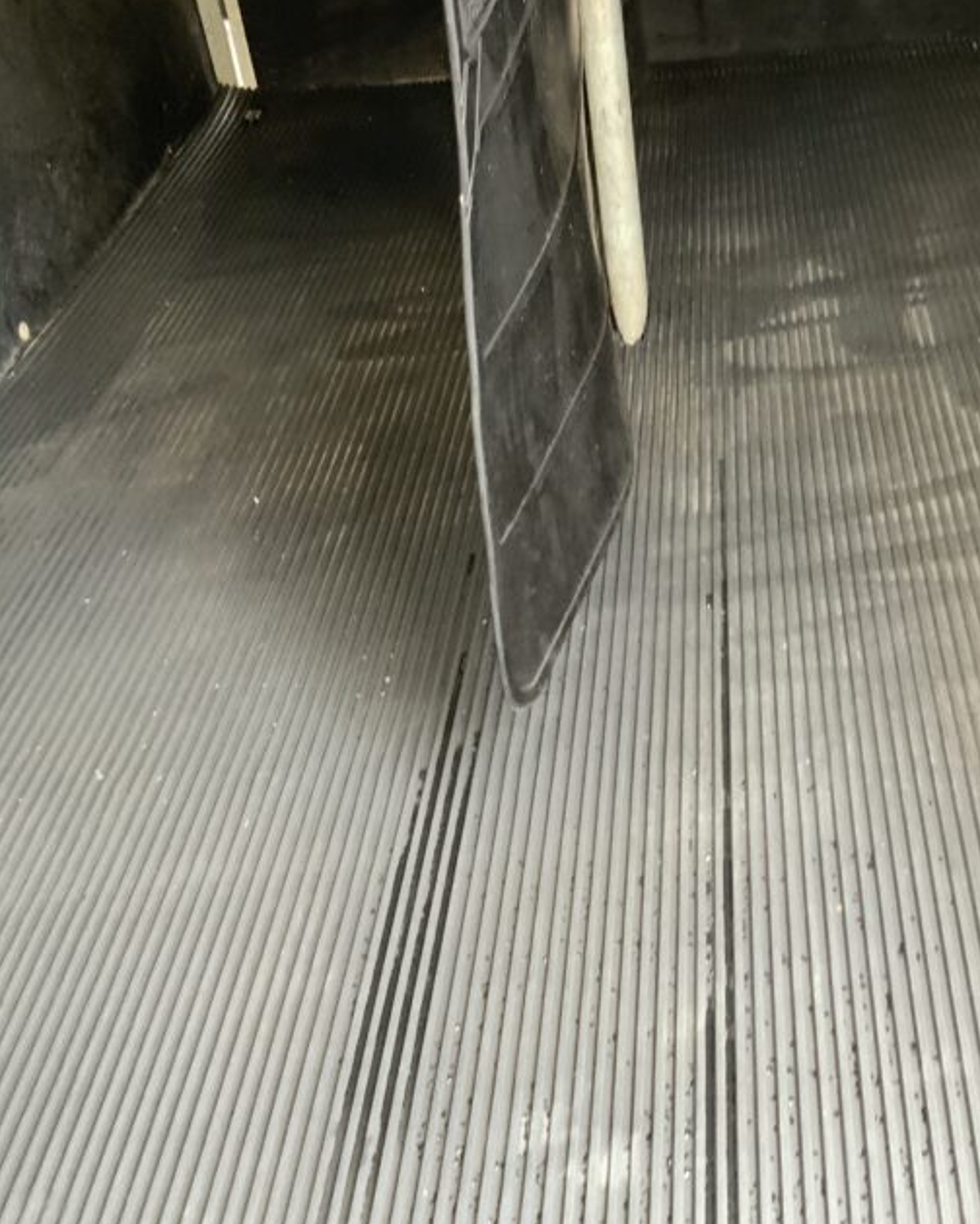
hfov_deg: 32.6
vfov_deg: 40.2
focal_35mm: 46
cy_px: 488
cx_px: 620
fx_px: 1668
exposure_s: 1/52
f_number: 1.8
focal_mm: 3
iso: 320
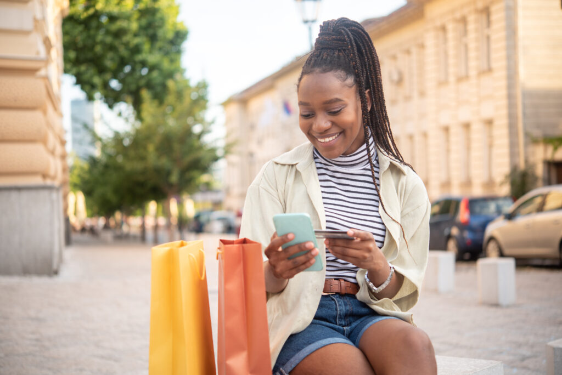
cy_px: 188
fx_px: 937
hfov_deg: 33.4
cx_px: 281
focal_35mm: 60
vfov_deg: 22.7
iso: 160
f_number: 2.8
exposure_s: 1/250
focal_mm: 60
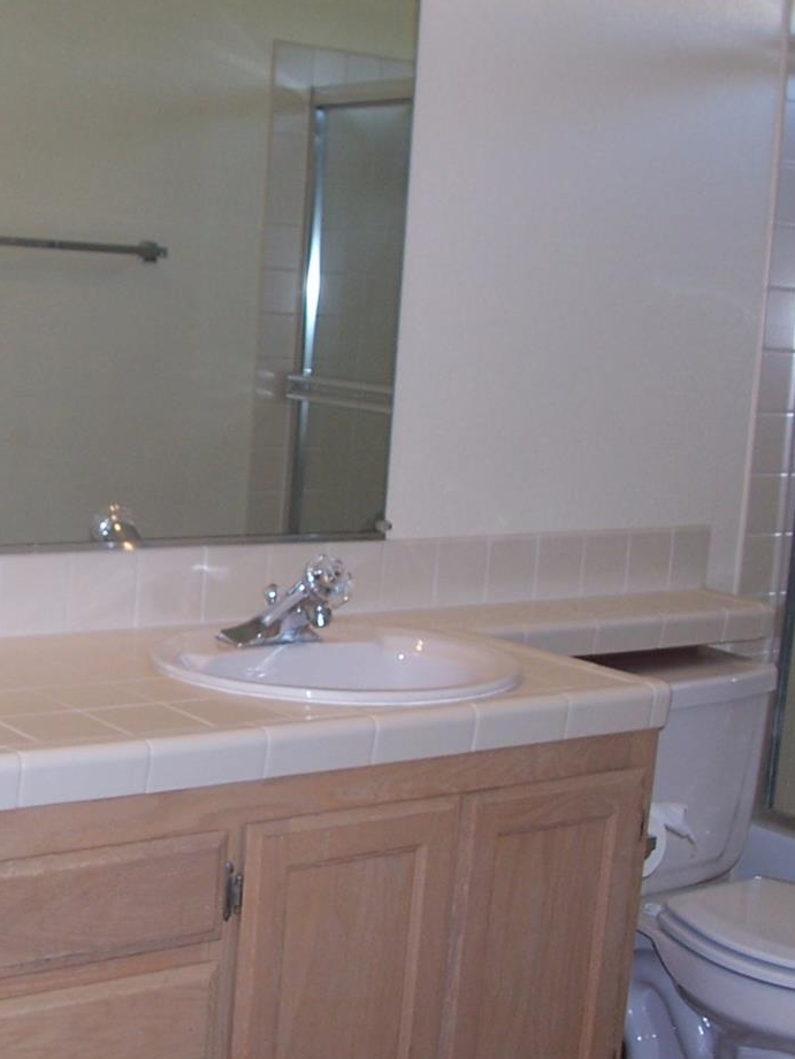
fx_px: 1745
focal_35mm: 57
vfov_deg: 33.8
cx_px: 69
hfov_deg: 24.9
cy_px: 576
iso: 80
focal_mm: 6
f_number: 2.8
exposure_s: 1/60
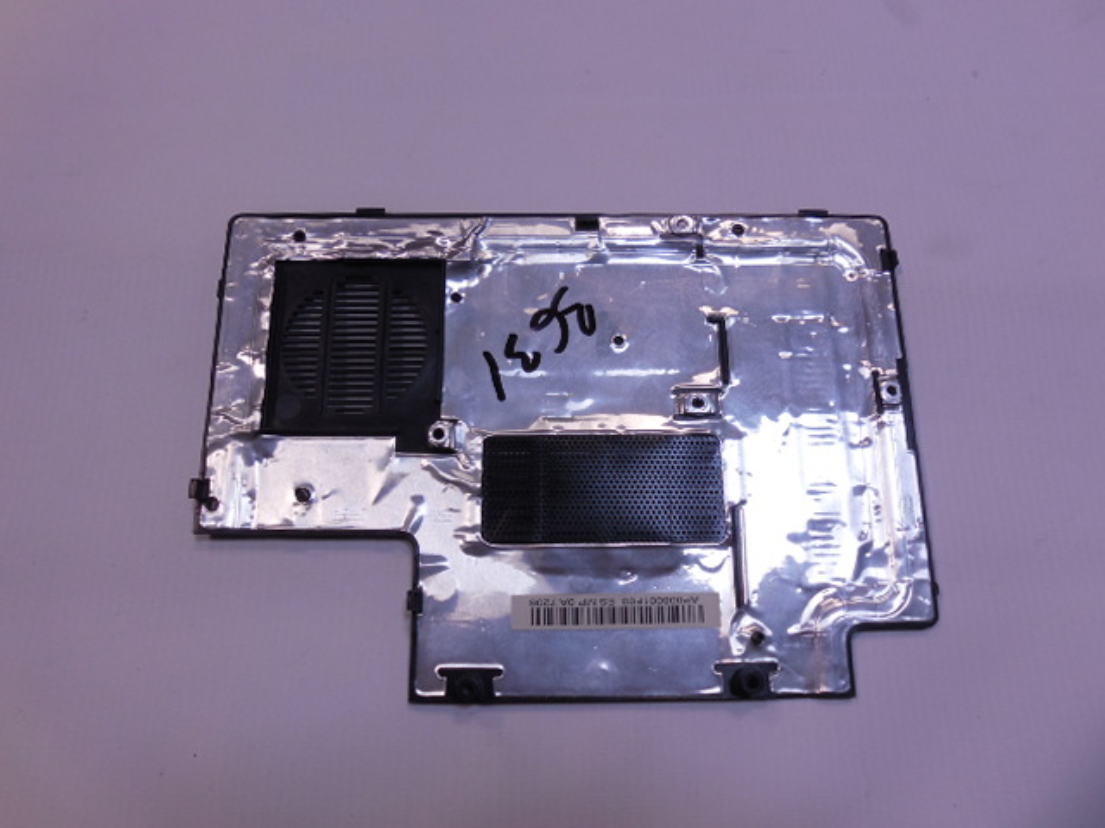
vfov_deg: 53.1
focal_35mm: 26
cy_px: 414
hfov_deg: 67.3
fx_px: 830
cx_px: 552
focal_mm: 4.6
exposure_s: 1/40
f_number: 3.5
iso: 125
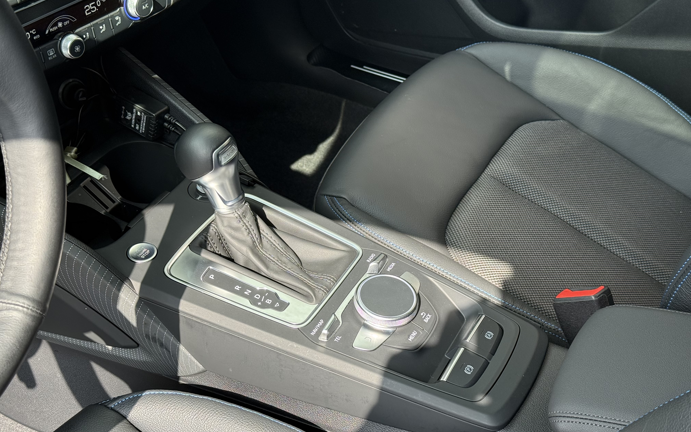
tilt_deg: -42.0
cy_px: 240
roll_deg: -1.1
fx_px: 960
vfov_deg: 25.3
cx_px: 345
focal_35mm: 51
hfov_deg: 39.6
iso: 100
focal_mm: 6.76
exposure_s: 1/631
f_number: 1.78
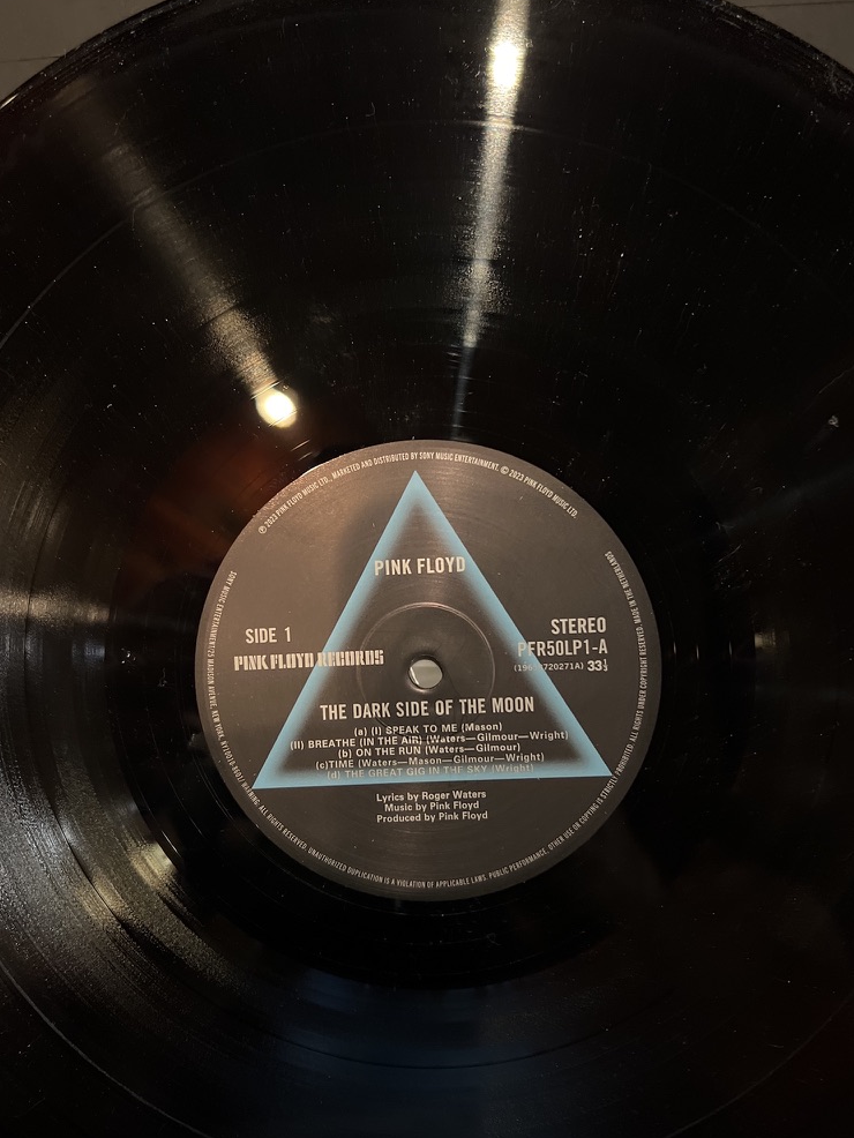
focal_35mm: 27
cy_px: 581
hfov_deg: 51.4
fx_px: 888
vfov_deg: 65.3
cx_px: 424
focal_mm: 5.7
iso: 1000
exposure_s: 1/30
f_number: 1.5
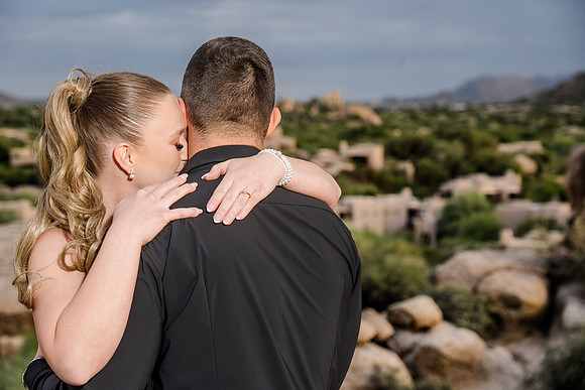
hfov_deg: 25.1
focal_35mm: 81
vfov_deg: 16.9
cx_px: 292
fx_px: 1316
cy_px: 195
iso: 250
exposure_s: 1/250
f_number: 5.6
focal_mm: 81
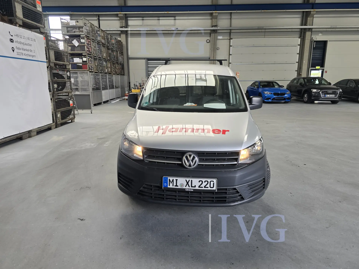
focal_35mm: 23
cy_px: 134
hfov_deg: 73.9
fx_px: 239
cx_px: 180
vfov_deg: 58.9
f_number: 1.7
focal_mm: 6.3
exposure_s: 1/180
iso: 125
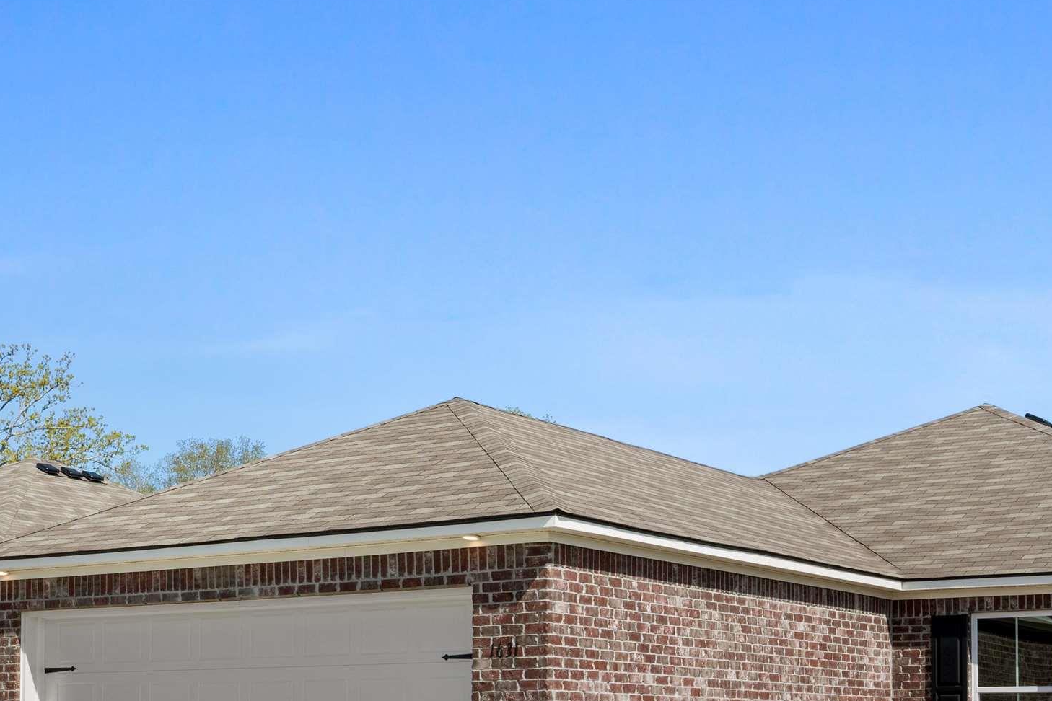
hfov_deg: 33.4
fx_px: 1755
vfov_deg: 21.9
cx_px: 574
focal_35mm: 60
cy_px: 670
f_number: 9
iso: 250
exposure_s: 1/80
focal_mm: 19
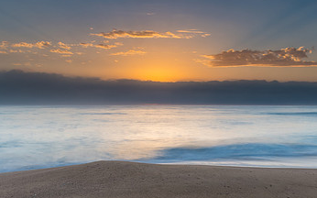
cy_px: 142
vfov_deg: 30.1
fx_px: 363
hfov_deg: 47.0
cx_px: 188
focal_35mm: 42
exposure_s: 4
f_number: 18
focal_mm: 16
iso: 50
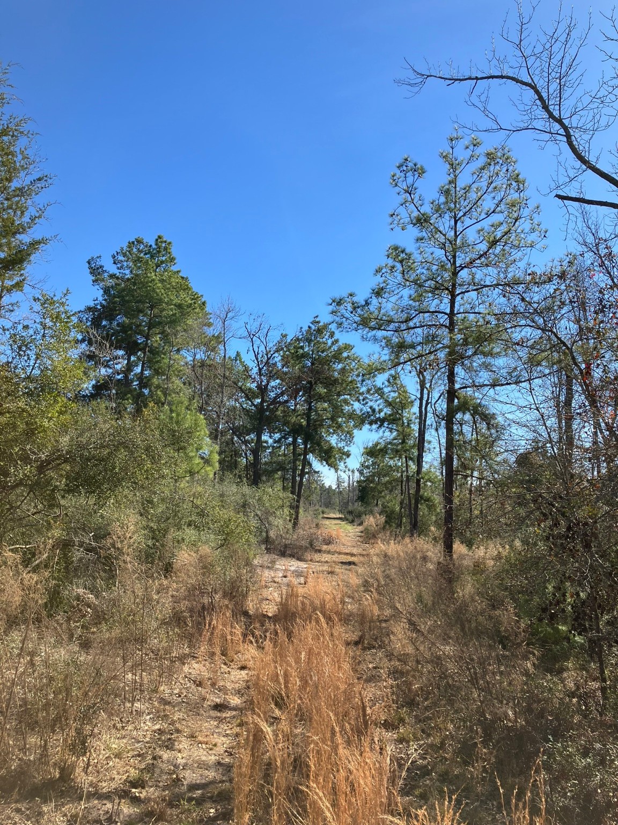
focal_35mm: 28
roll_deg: -2.4
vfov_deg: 63.4
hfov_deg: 49.7
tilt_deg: +10.4
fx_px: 667
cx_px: 309
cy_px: 412
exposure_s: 1/1312
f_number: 1.8
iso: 32
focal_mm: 3.99
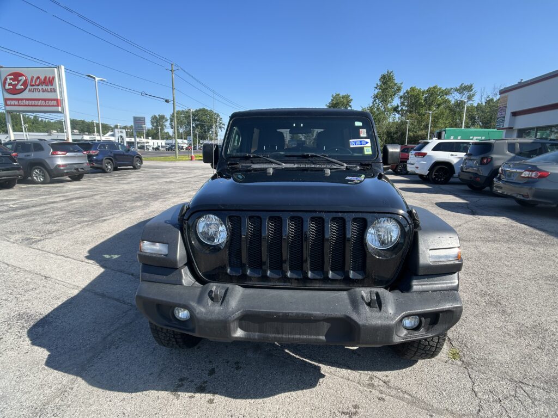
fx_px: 419
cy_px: 209
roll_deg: +0.1
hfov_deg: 67.3
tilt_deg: -12.4
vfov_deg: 53.1
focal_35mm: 26
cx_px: 279
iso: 50
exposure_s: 1/1972
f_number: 1.5
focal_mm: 5.7
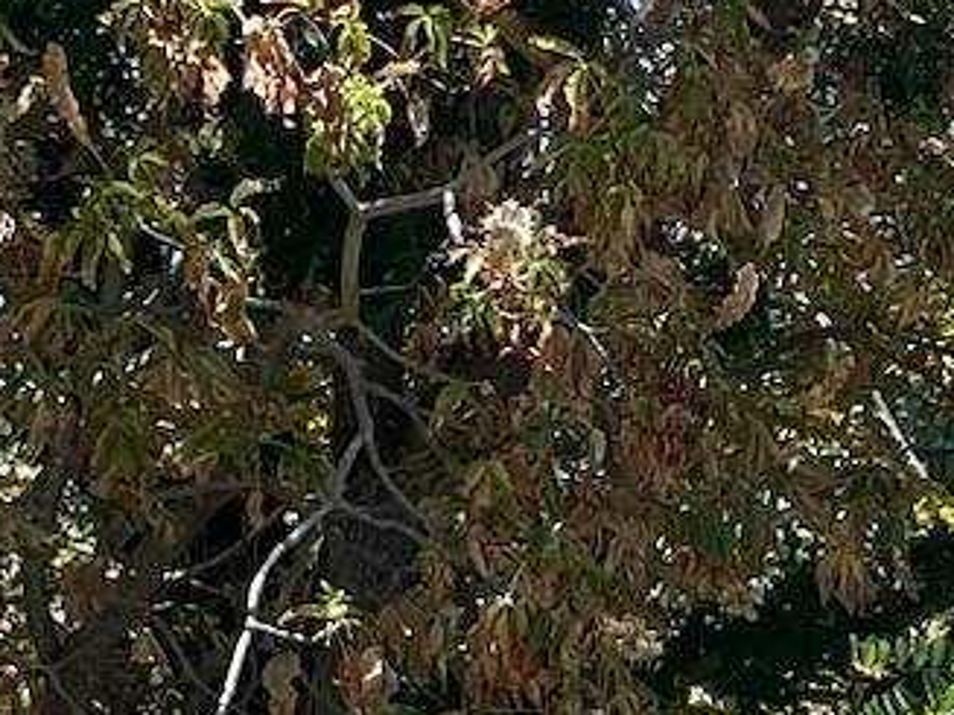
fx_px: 4491
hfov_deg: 11.2
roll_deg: +1.0
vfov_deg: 8.6
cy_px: 1474
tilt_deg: -4.9
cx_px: 1803
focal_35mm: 163
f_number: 1.6
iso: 32
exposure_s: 1/2398
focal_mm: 4.2
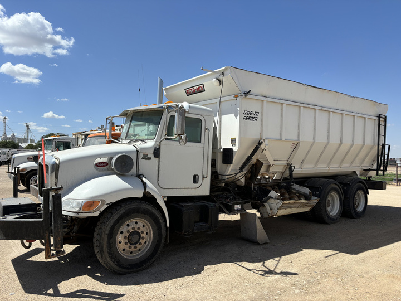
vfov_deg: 53.1
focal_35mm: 26
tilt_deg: +2.1
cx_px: 200
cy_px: 150
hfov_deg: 67.3
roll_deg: -1.5
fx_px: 301
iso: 50
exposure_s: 1/3937
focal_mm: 5.96
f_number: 1.6
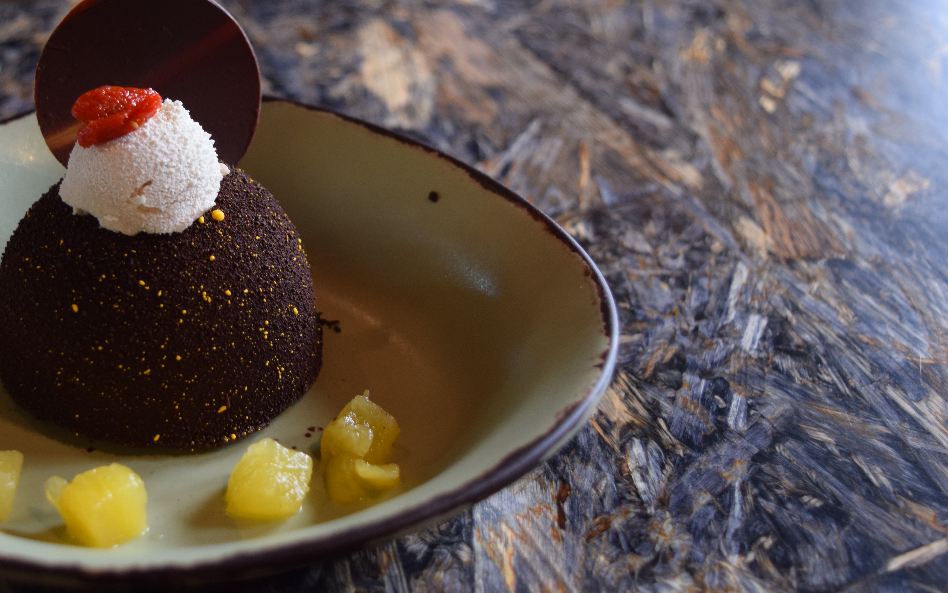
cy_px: 198
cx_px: 264
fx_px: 1440
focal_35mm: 56
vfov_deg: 23.1
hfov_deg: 35.8
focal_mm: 25
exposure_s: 1/60
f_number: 4
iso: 720
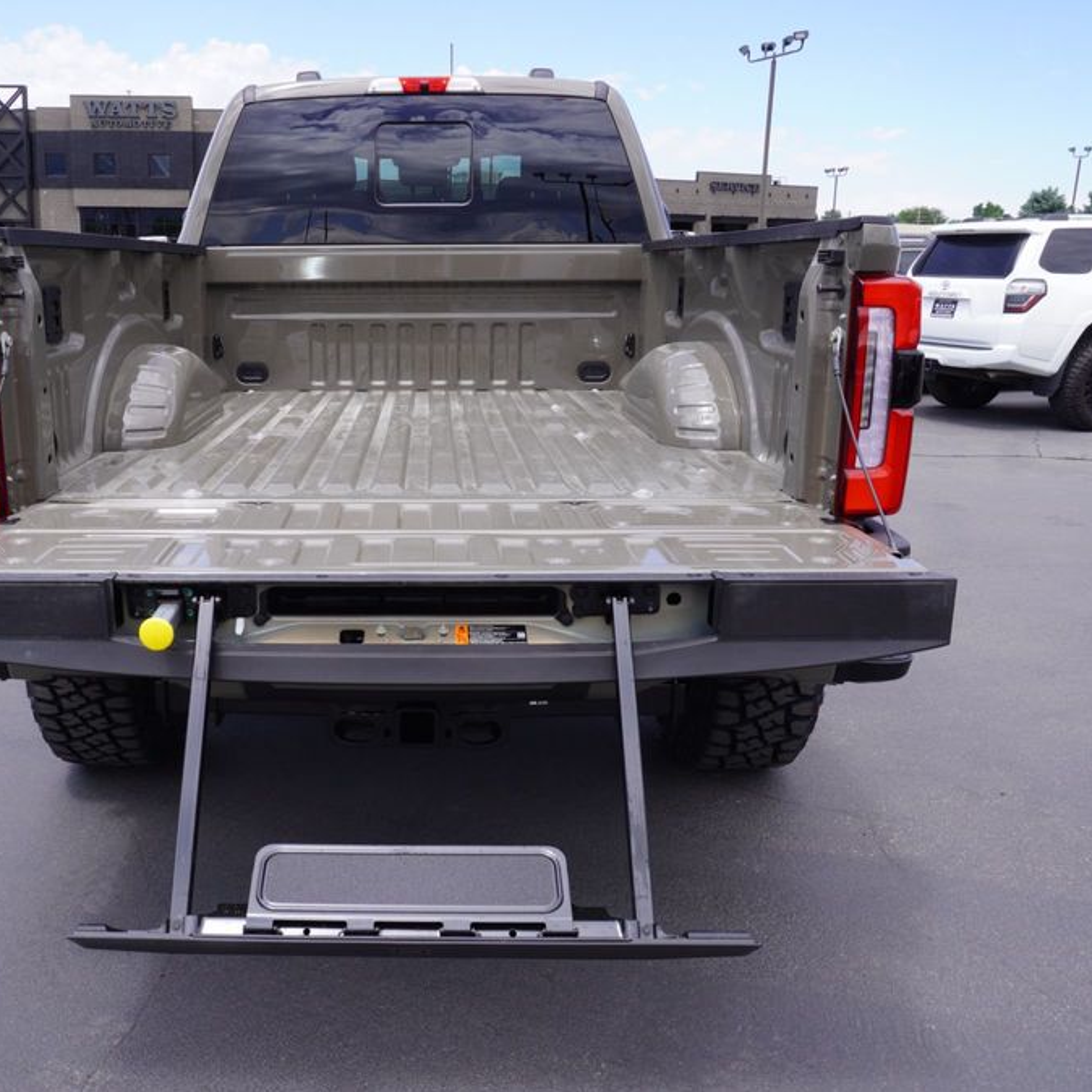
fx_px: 1106
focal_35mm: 31
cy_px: 551
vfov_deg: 52.5
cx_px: 381
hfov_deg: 51.7
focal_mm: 16
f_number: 9
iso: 100
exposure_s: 1/125
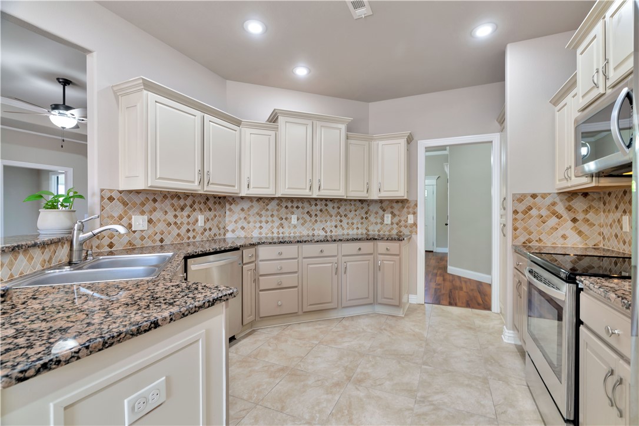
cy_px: 213
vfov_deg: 73.7
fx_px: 284
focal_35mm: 16
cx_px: 320
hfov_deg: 96.7
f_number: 7.1
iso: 100
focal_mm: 16
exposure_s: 1/2
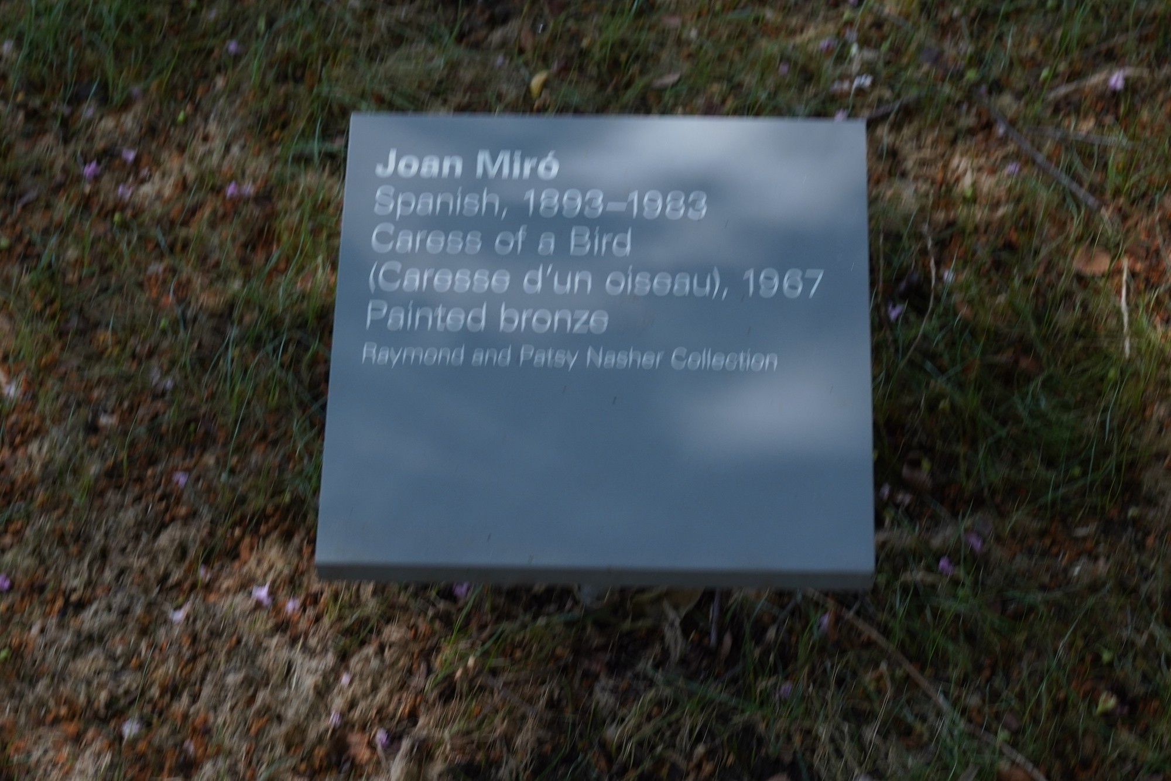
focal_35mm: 57
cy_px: 390
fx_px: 1854
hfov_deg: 35.0
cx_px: 586
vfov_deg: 23.8
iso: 400
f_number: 9
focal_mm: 57
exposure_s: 1/100
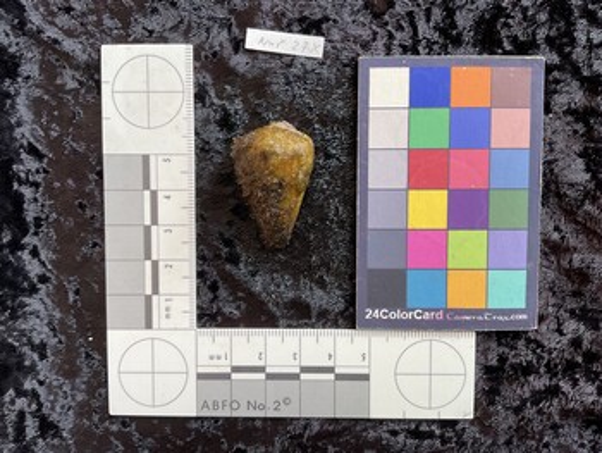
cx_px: 301
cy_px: 226
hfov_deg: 61.6
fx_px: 505
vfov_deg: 48.3
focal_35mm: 29
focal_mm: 3
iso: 50
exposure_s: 1/120
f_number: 1.8
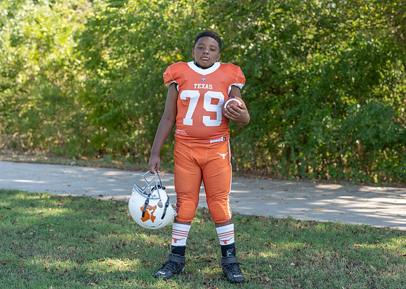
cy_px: 138
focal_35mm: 59
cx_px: 220
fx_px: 685
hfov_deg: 33.0
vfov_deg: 23.9
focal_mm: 50
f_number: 2.8
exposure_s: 1/400
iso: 100
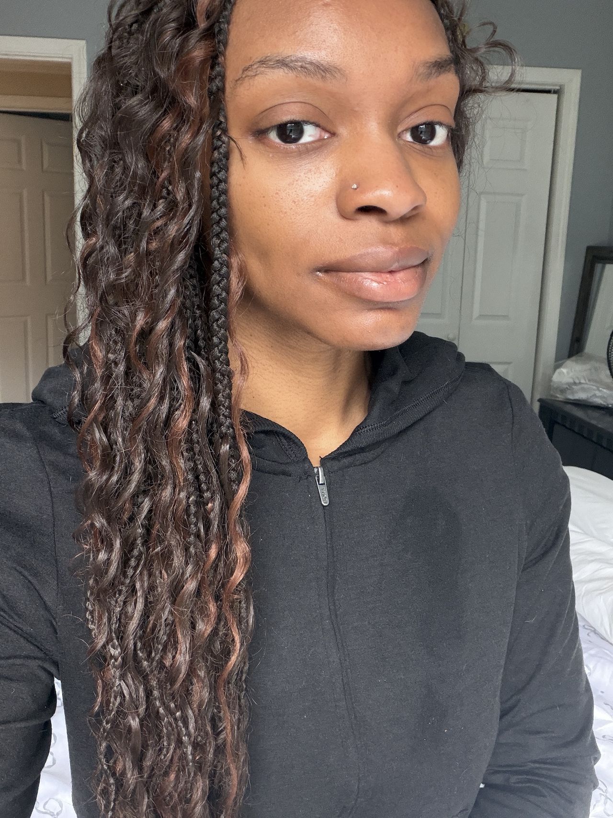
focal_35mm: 30
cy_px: 409
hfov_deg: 46.8
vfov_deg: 60.0
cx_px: 306
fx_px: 708
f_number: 1.9
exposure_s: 1/60
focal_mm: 2.71
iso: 200
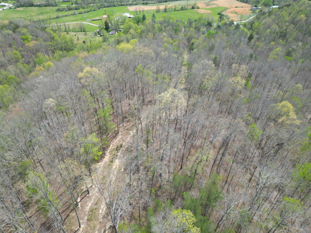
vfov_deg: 56.8
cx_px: 156
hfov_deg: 71.6
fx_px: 216
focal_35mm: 24
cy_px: 116
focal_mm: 6.72
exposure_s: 1/1000
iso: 100
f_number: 1.7
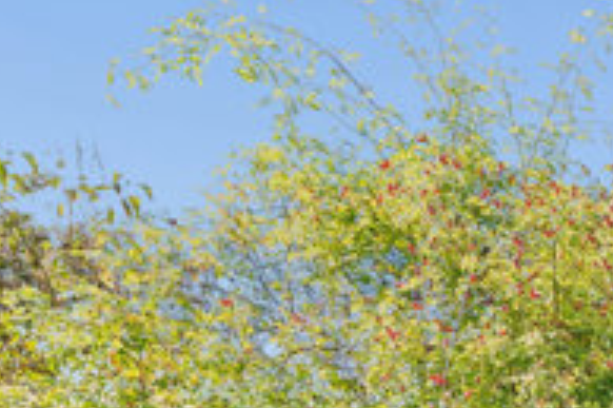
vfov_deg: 16.6
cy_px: 704
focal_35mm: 70
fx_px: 1191
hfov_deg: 24.8
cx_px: 809
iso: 250
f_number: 10
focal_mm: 17
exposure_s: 1/80
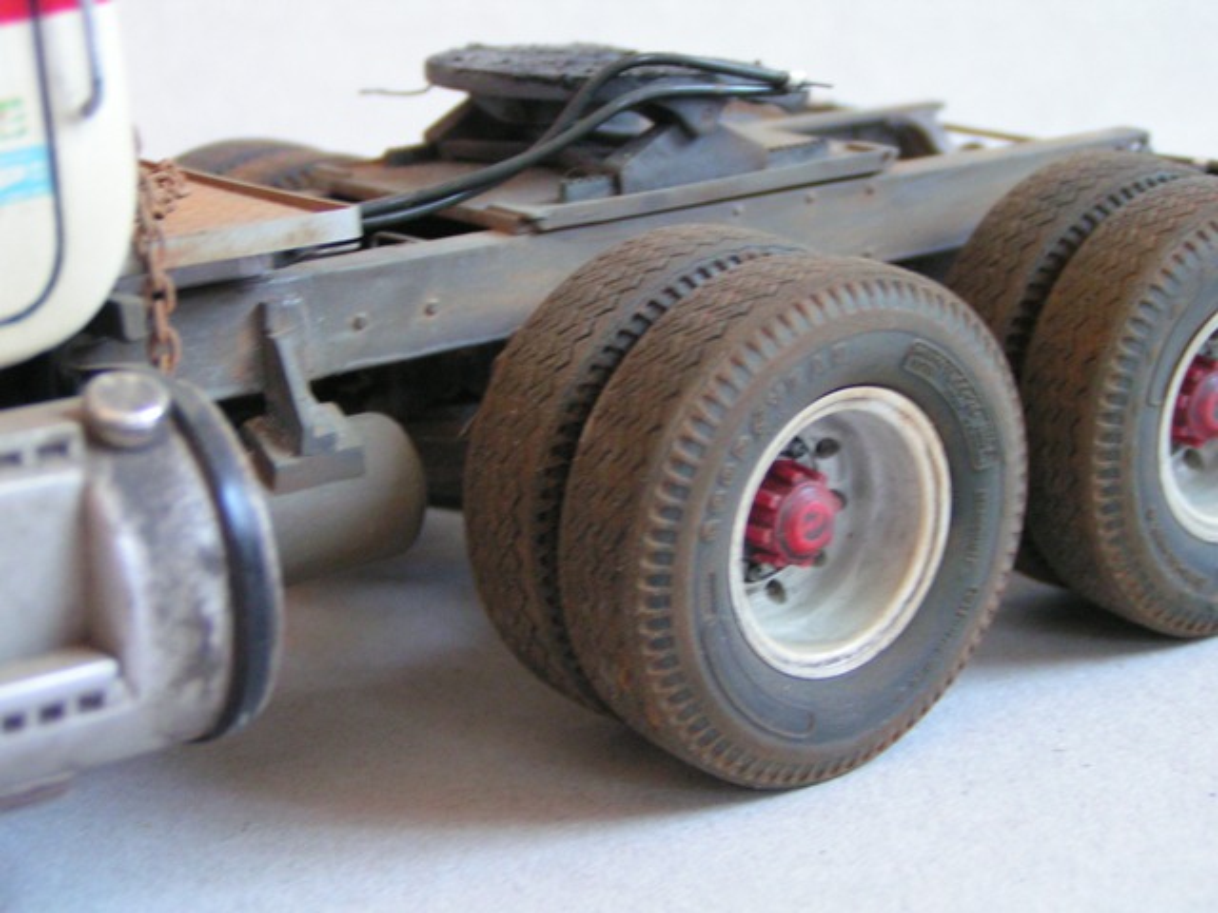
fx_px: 2217
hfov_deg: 30.7
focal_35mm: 63
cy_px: 456
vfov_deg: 23.3
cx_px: 609
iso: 200
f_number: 3.2
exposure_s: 1/13
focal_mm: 9.7
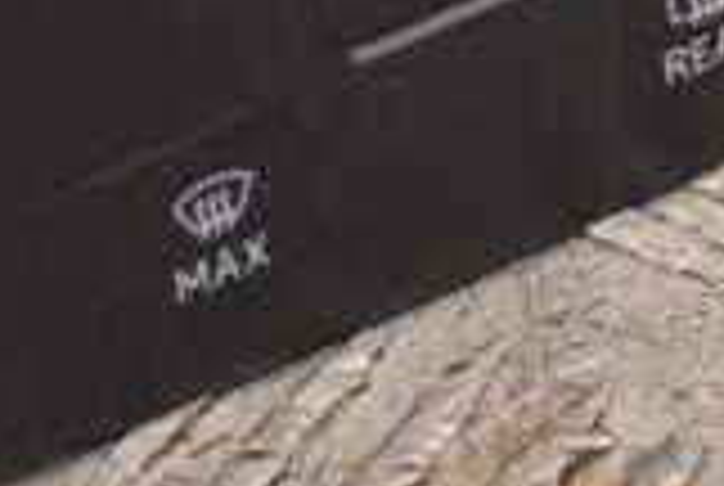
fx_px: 10336
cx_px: 540
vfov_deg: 2.7
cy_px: -86
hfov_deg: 4.0
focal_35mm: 513
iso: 800
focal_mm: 92
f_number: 5.6
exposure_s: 1/125
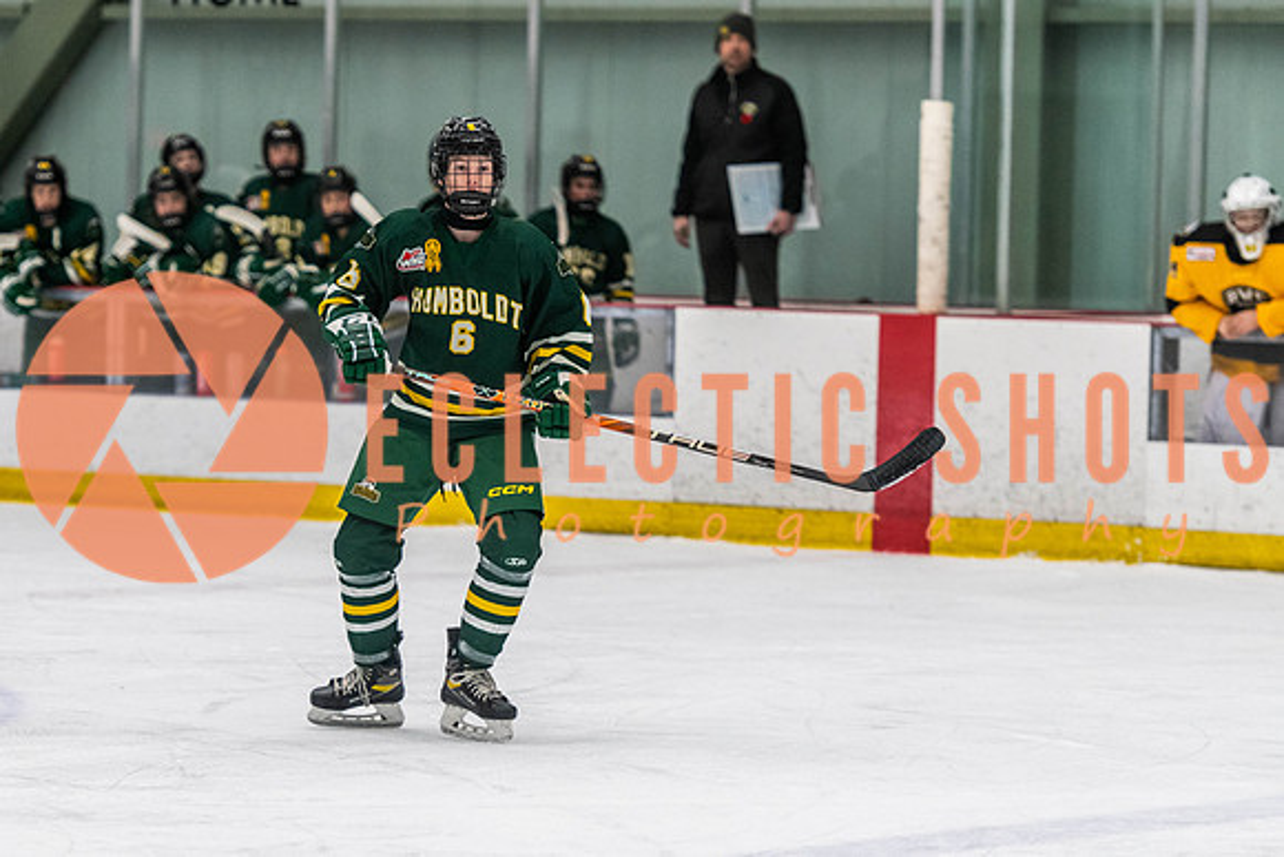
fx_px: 7069
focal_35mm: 198
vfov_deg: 6.9
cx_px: 445
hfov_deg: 10.4
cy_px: 512
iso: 1600
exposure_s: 1/640
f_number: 2.8
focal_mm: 135
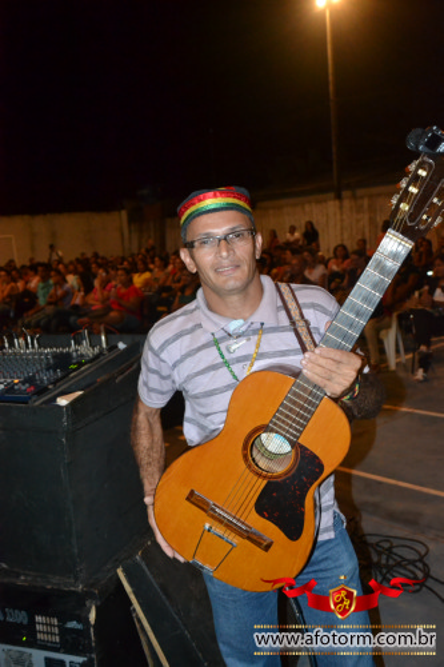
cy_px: 334
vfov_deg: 53.1
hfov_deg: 36.8
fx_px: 666
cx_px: 222
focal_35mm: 36
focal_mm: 24
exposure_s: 1/60
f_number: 3.8
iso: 3200
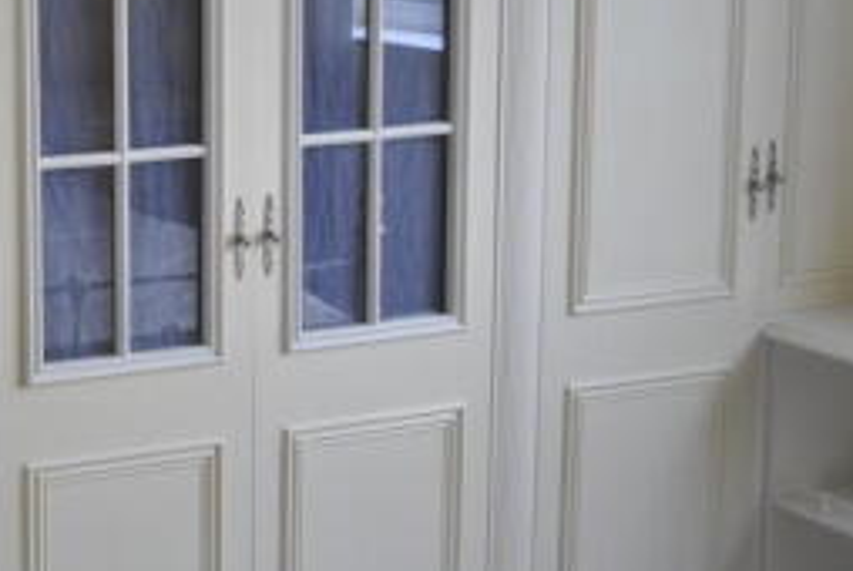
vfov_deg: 16.1
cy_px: 170
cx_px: -166
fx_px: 2016
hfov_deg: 22.1
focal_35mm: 85
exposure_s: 1/30
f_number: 4
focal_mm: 22
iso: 200
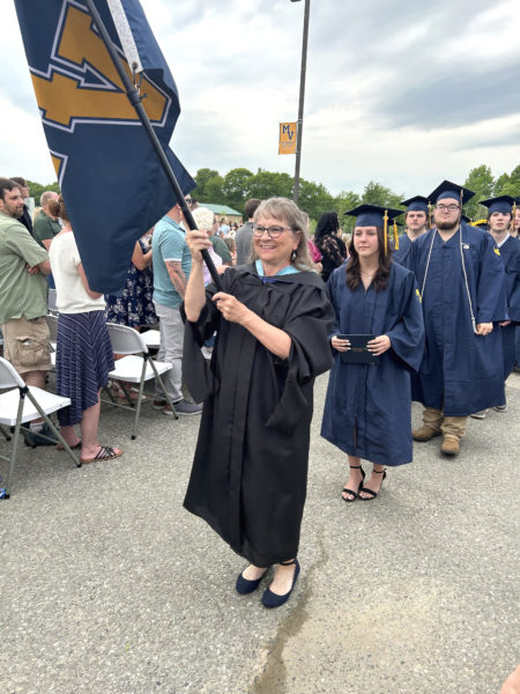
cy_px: 347
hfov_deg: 53.1
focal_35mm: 26
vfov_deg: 67.3
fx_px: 521
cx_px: 260
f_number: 1.5
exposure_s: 1/195
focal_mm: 5.7
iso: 40
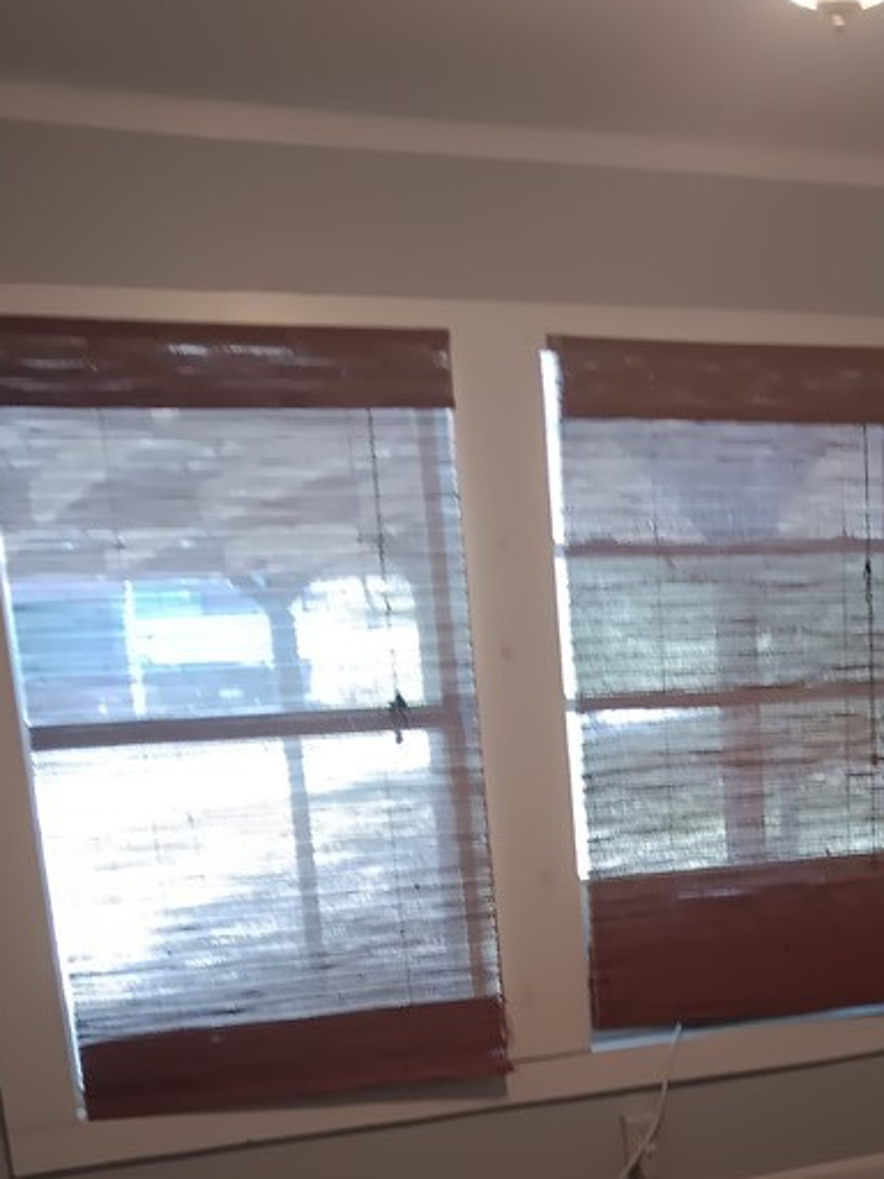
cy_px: 1144
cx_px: 836
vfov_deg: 34.0
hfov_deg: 26.8
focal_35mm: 52
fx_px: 1771
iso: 160
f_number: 1.8
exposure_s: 1/20
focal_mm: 3.98
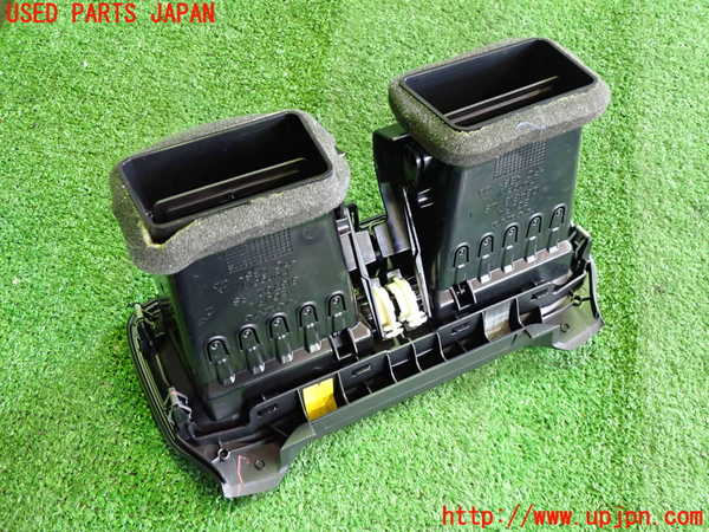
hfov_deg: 60.0
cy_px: 266
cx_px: 354
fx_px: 614
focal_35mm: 30
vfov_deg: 46.8
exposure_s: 1/30
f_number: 2.3
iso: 800
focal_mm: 5.4
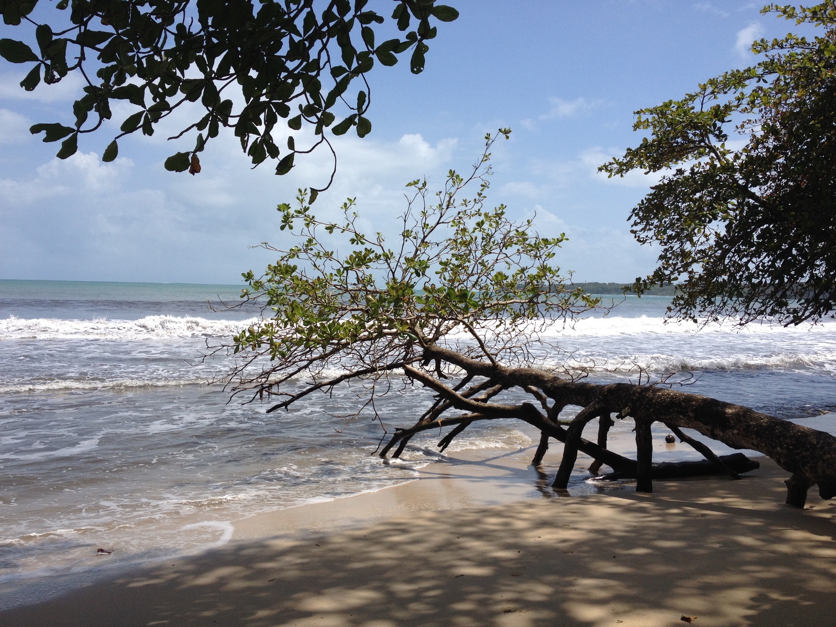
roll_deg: -1.3
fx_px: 845
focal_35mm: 35
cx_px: 418
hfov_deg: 52.6
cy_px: 314
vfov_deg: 40.7
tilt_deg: -5.5
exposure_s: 1/2513
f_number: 2.4
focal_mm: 4.28
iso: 50
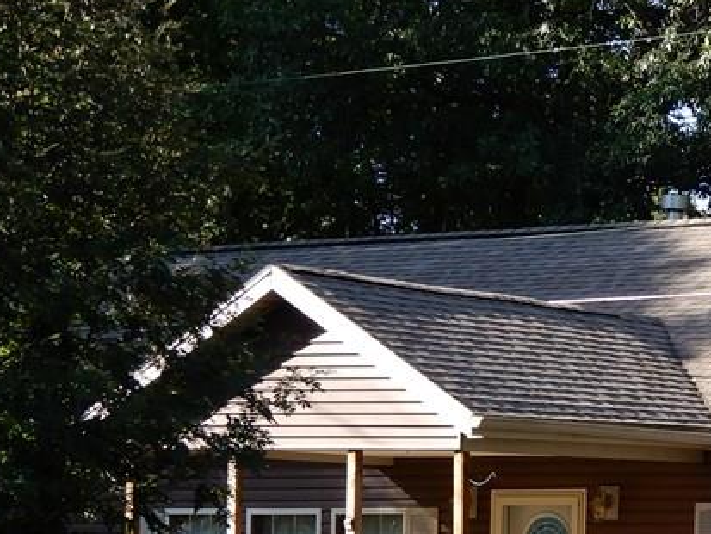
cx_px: 861
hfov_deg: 12.0
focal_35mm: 161
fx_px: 3308
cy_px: 562
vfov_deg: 9.2
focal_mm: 11.6
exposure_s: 1/125
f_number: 4.5
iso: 80
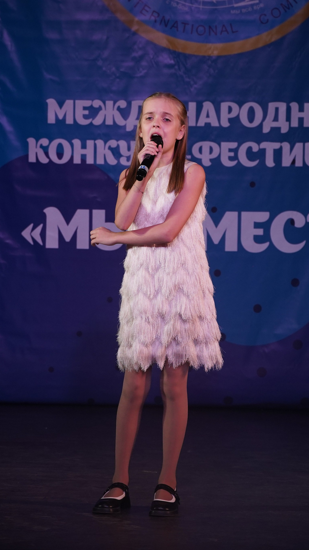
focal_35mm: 246
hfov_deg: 4.9
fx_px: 3583
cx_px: 154
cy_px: 274
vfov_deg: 8.8
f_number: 5.6
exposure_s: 1/250
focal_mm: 156
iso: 1600
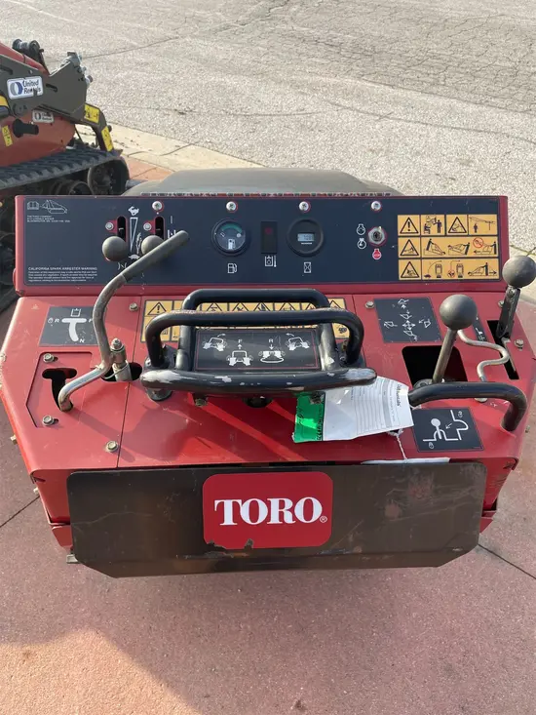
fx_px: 537
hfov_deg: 53.1
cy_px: 358
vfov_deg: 67.3
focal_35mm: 26
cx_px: 268
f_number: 1.6
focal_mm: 4.2
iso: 50
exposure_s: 1/924
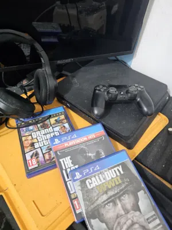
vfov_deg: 73.9
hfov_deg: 58.9
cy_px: 115
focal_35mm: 23
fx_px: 152
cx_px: 86
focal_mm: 6.3
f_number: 1.7
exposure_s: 1/100
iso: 1000
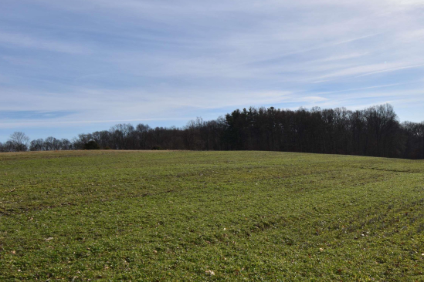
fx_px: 483
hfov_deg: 46.8
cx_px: 278
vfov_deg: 32.6
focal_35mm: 41
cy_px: 149
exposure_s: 1/200
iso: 100
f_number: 14
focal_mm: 20
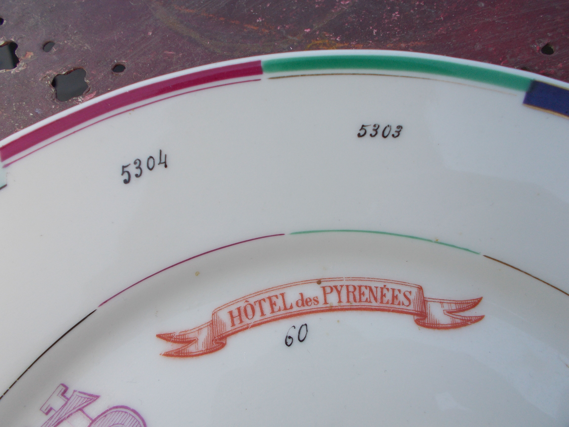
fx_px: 493
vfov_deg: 46.8
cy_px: 214
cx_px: 284
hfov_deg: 60.0
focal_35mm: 30
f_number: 3.4
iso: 80
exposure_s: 1/160
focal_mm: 5.3
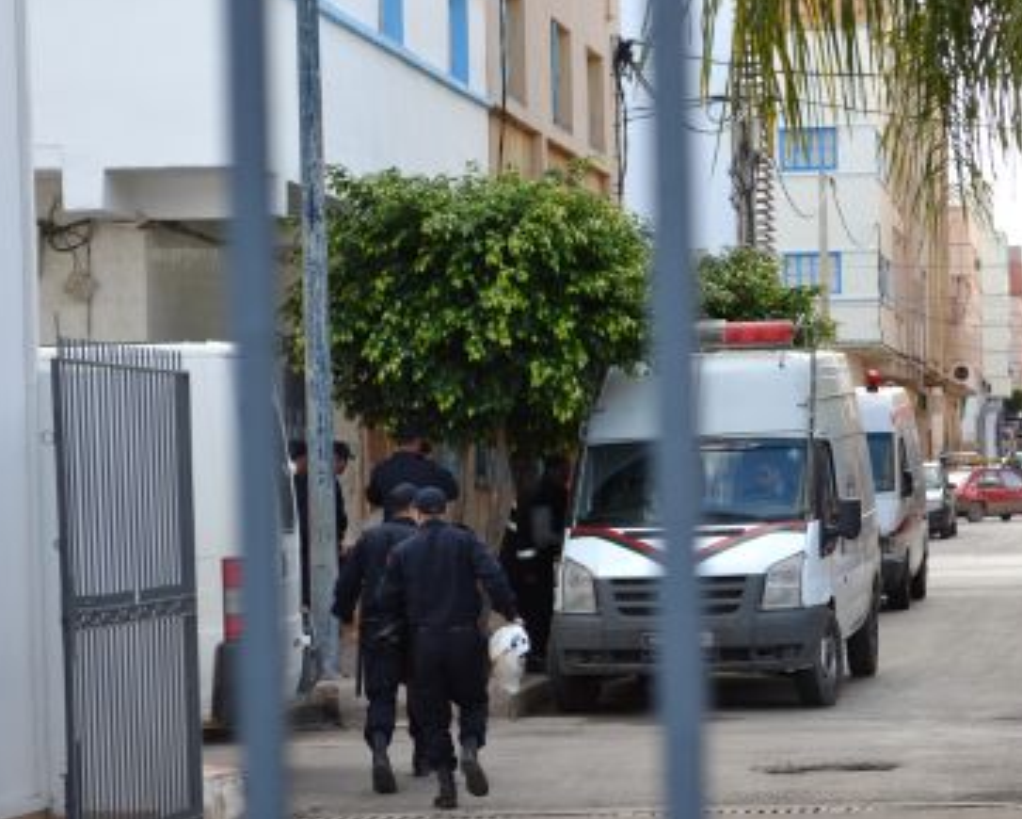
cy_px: 579
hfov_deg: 14.1
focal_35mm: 137
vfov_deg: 11.3
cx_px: 610
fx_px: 4141
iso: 110
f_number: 5.6
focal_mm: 55
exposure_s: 1/125
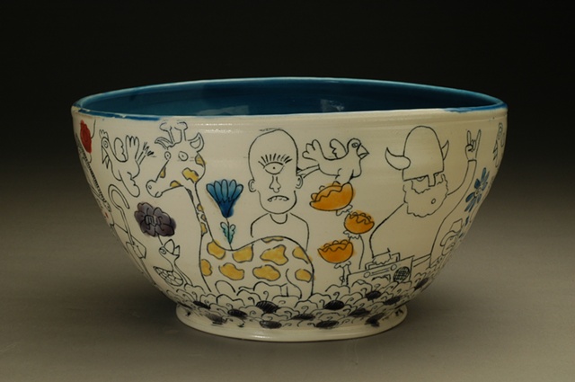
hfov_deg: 22.6
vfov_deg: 15.1
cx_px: 288
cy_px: 191
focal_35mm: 90
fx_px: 1436
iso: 250
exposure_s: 1/4
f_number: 36
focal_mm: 60
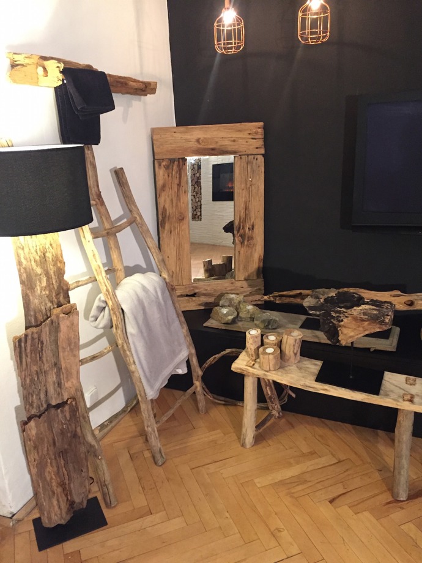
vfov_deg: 61.7
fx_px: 471
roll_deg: +3.6
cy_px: 282
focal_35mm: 29
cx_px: 211
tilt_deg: -18.2
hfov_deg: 48.2
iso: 250
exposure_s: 1/25
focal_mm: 4.15
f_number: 2.2
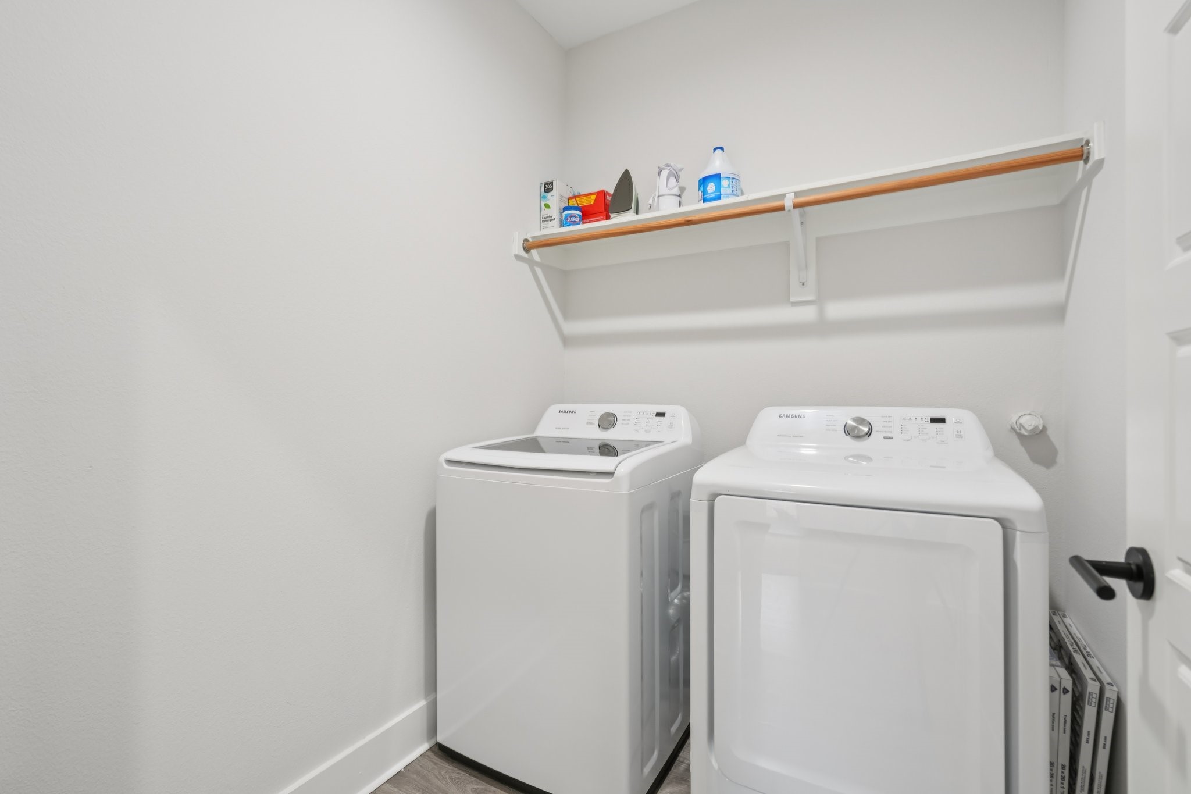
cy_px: 397
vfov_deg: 73.7
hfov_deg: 96.7
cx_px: 596
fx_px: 529
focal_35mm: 16
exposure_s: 1/10
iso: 400
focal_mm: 16
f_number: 8
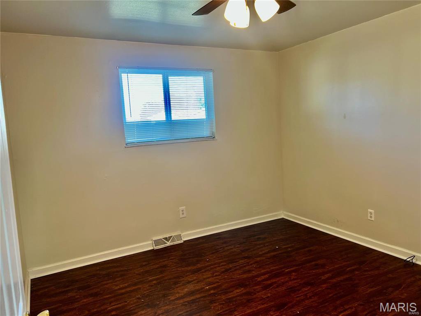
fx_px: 316
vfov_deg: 53.1
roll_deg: +3.1
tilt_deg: -6.7
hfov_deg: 67.3
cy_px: 158
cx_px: 210
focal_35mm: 26
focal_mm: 5.7
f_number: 1.5
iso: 125
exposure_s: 1/120
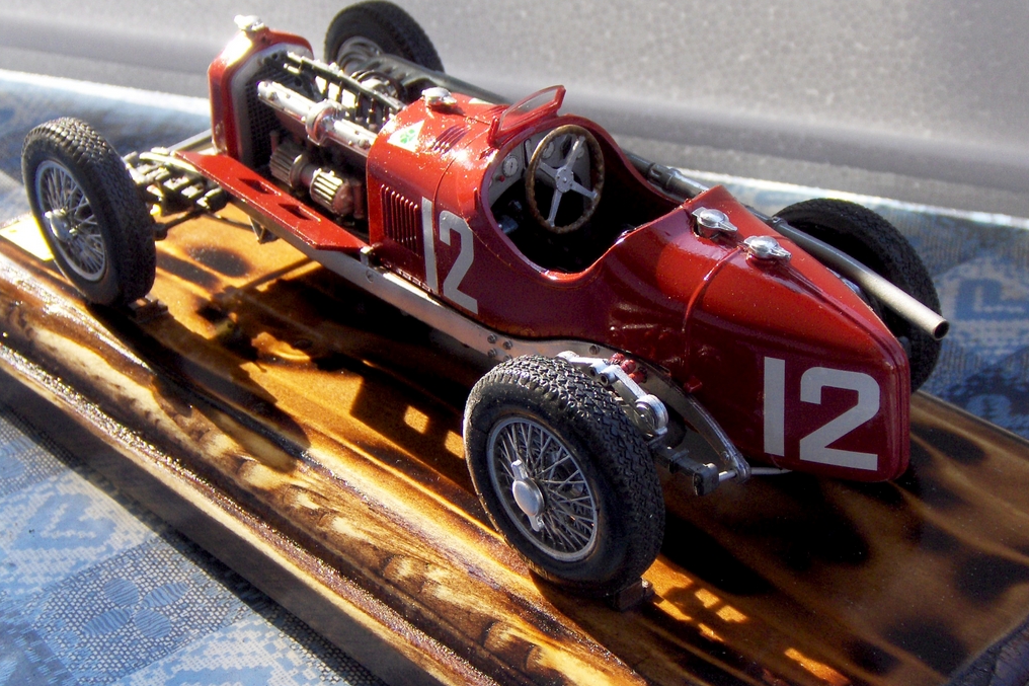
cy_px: 337
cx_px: 516
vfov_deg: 19.7
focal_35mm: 69
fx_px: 1972
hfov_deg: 29.2
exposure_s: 1/311
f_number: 3.8
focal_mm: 10.64
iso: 163
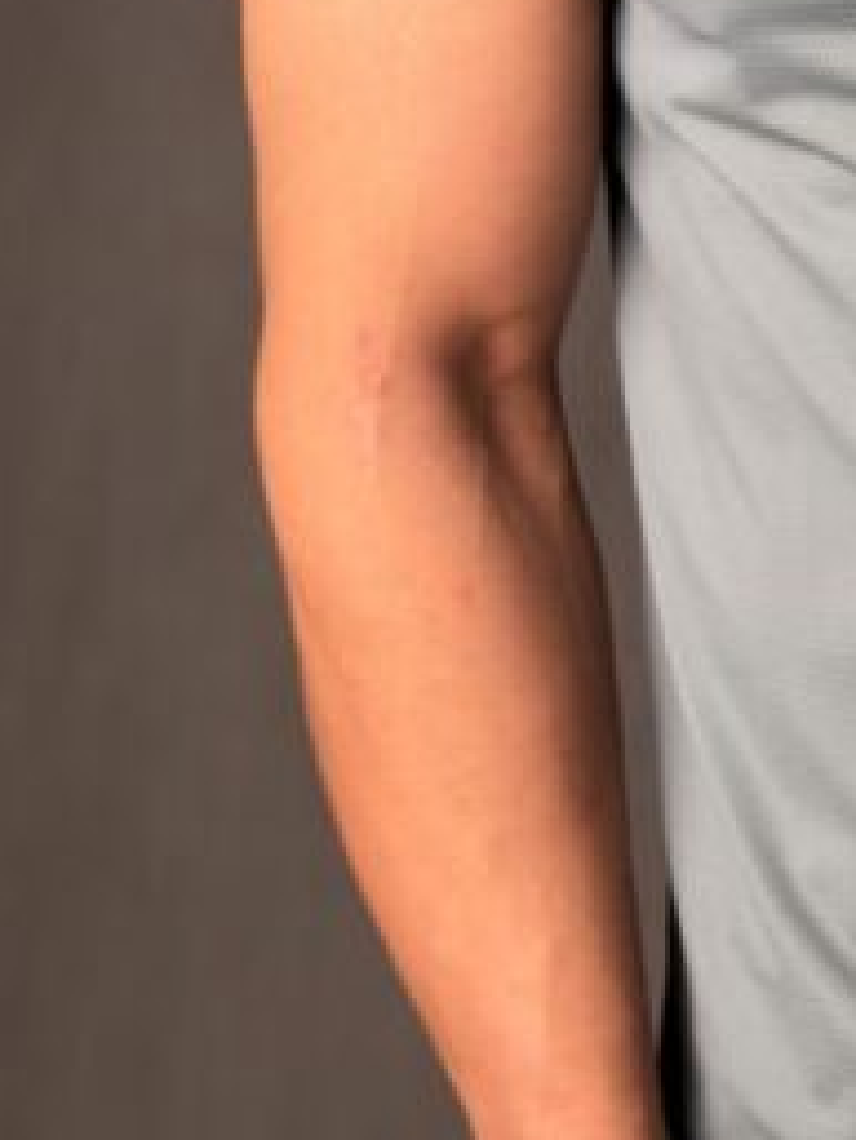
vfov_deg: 11.3
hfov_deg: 8.3
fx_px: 5732
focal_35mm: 174
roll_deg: -1.8
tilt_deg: -7.6
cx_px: 1437
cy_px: 228
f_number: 1.78
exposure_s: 1/121
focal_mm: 6.76
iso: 50
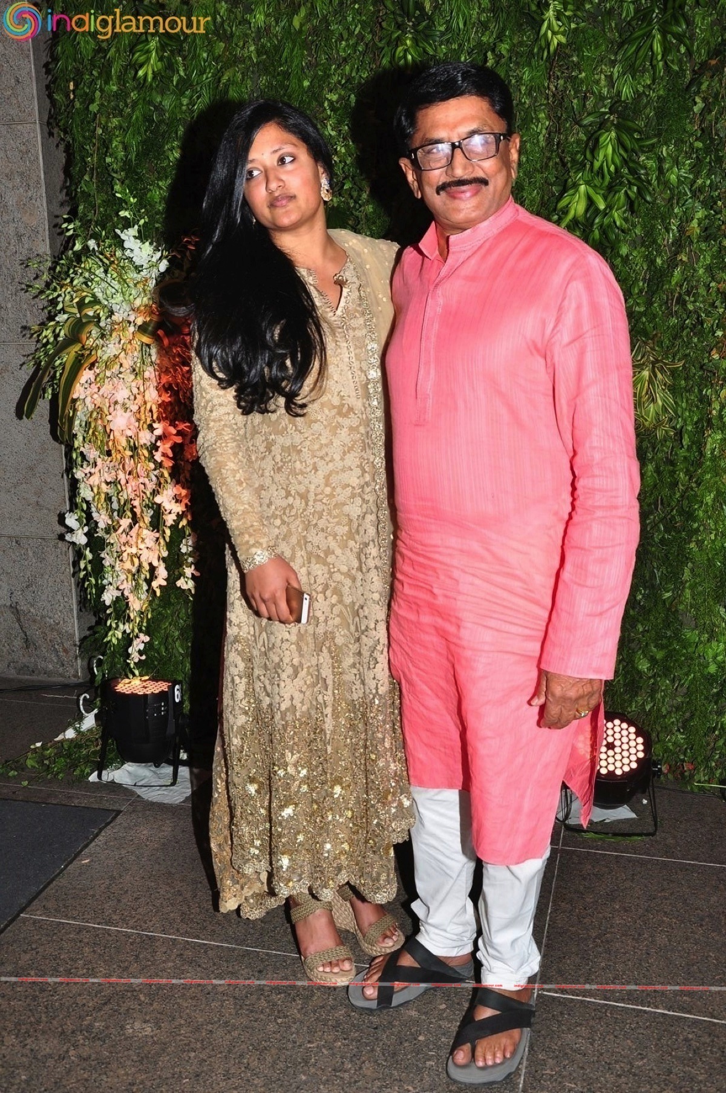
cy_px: 546
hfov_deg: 36.8
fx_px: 1091
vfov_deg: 53.2
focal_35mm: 36
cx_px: 363
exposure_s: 1/125
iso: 320
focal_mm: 24
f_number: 8
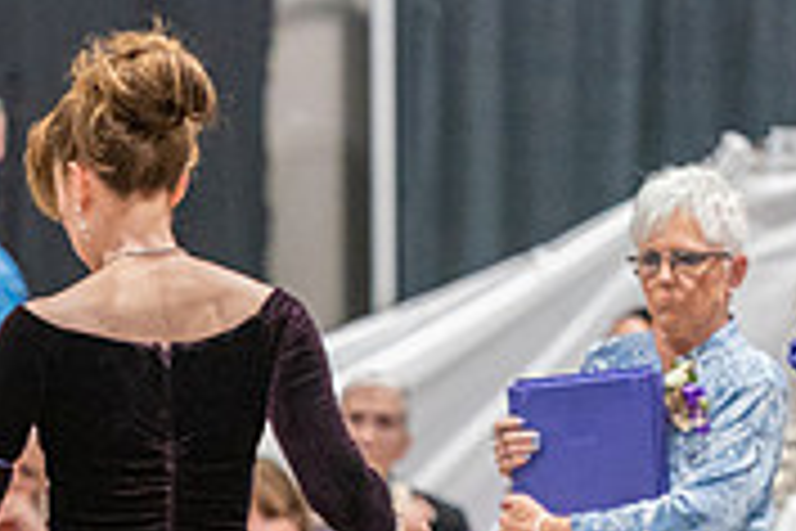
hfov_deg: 3.1
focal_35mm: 656
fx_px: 14504
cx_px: -72
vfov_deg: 2.1
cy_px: 826
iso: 6400
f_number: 2.8
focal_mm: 200
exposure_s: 1/250
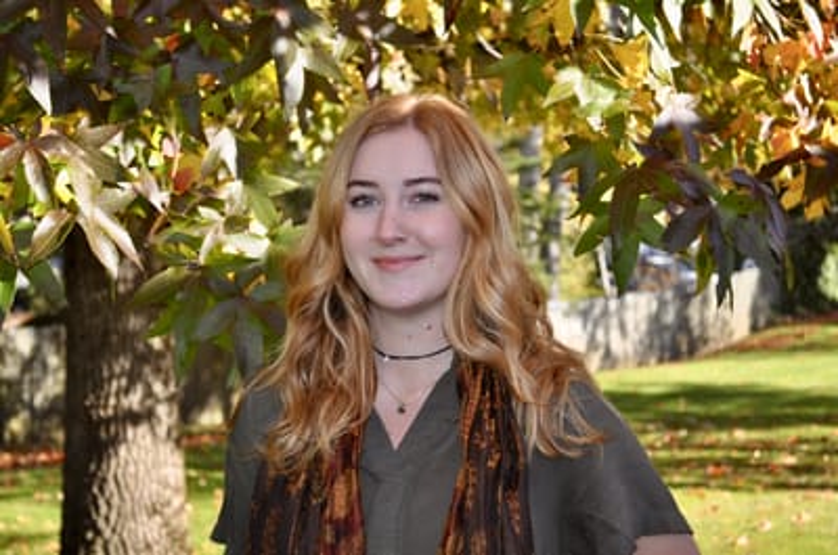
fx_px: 1673
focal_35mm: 72
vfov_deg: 18.8
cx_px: 419
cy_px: 278
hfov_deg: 28.1
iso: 200
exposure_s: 1/160
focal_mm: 48
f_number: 5.3
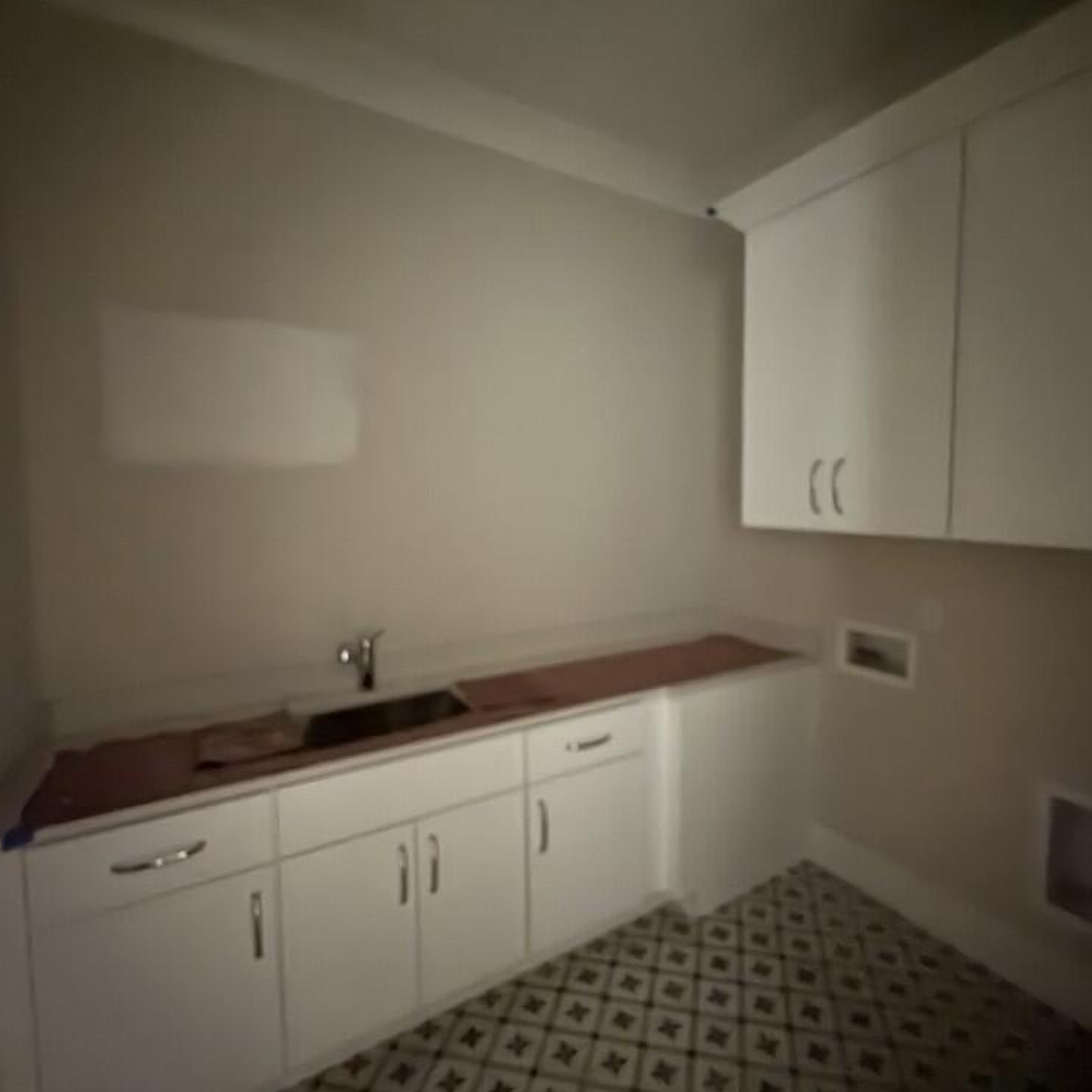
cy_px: 536
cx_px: 611
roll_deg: +0.9
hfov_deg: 83.6
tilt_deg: -4.2
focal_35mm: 17
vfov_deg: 84.0
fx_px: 607
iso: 4000
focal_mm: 2.22
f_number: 2.2
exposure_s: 1/7
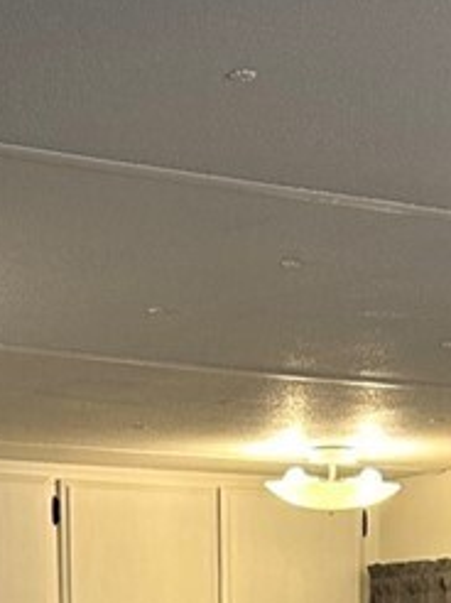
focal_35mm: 127
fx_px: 2210
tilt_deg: -9.7
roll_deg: +0.6
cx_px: 262
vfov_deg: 13.6
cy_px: 1147
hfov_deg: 11.6
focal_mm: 5.7
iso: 100
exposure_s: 1/120
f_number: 1.5
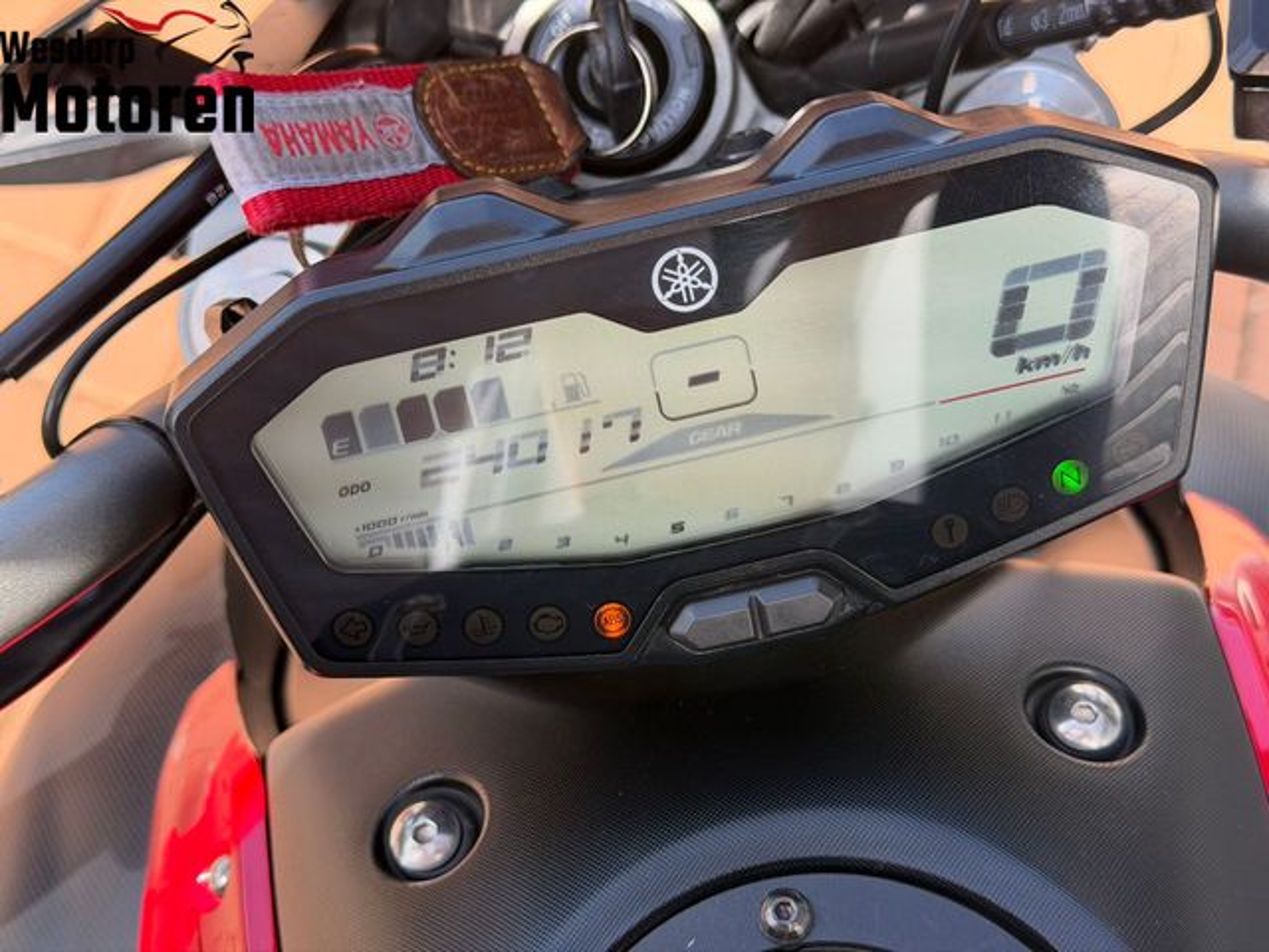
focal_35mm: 48
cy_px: 476
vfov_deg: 30.3
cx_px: 634
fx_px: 1760
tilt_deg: -61.9
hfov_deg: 39.7
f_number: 1.78
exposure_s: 1/657
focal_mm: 6.76
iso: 80
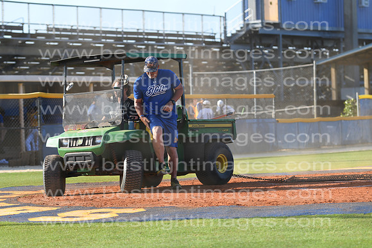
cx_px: 186
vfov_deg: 9.0
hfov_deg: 13.4
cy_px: 124
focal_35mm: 153
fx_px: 1581
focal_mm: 102
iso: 100
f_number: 2.8
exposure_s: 1/800
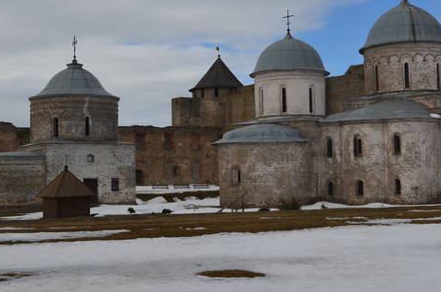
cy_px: 116
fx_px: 795
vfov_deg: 20.8
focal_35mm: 65
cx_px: 275
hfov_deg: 30.9
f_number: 11
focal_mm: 28
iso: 200
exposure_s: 1/400
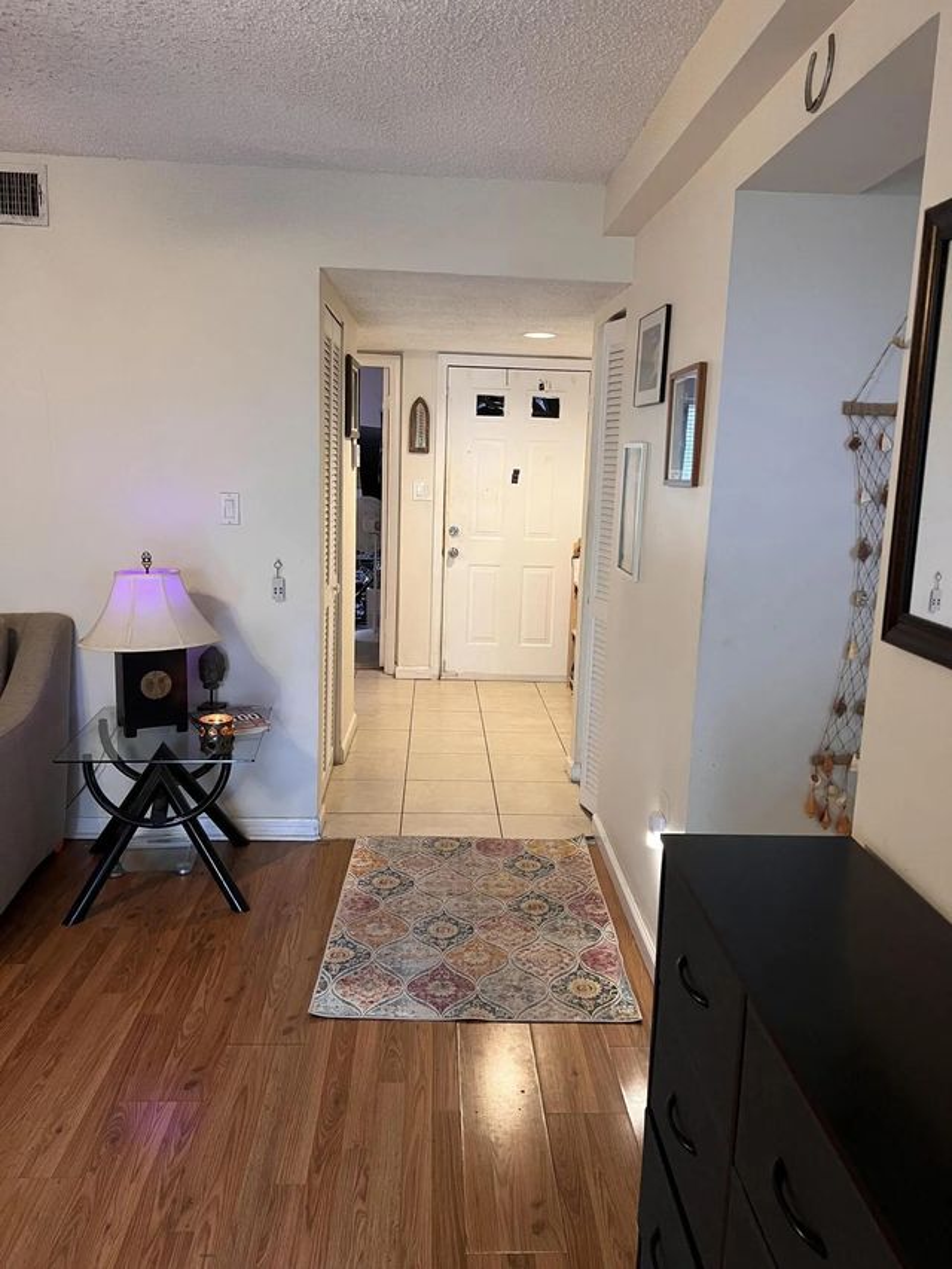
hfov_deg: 53.1
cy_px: 634
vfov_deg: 67.3
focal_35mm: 26
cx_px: 476
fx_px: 953
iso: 250
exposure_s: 1/60
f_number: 1.5
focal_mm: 5.7
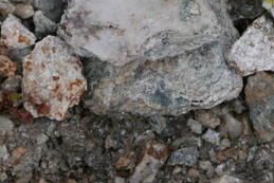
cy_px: -175
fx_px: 1546
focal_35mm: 203
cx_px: 185
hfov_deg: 10.1
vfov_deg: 6.6
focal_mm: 19.9
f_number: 5.6
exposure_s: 1/500
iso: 200
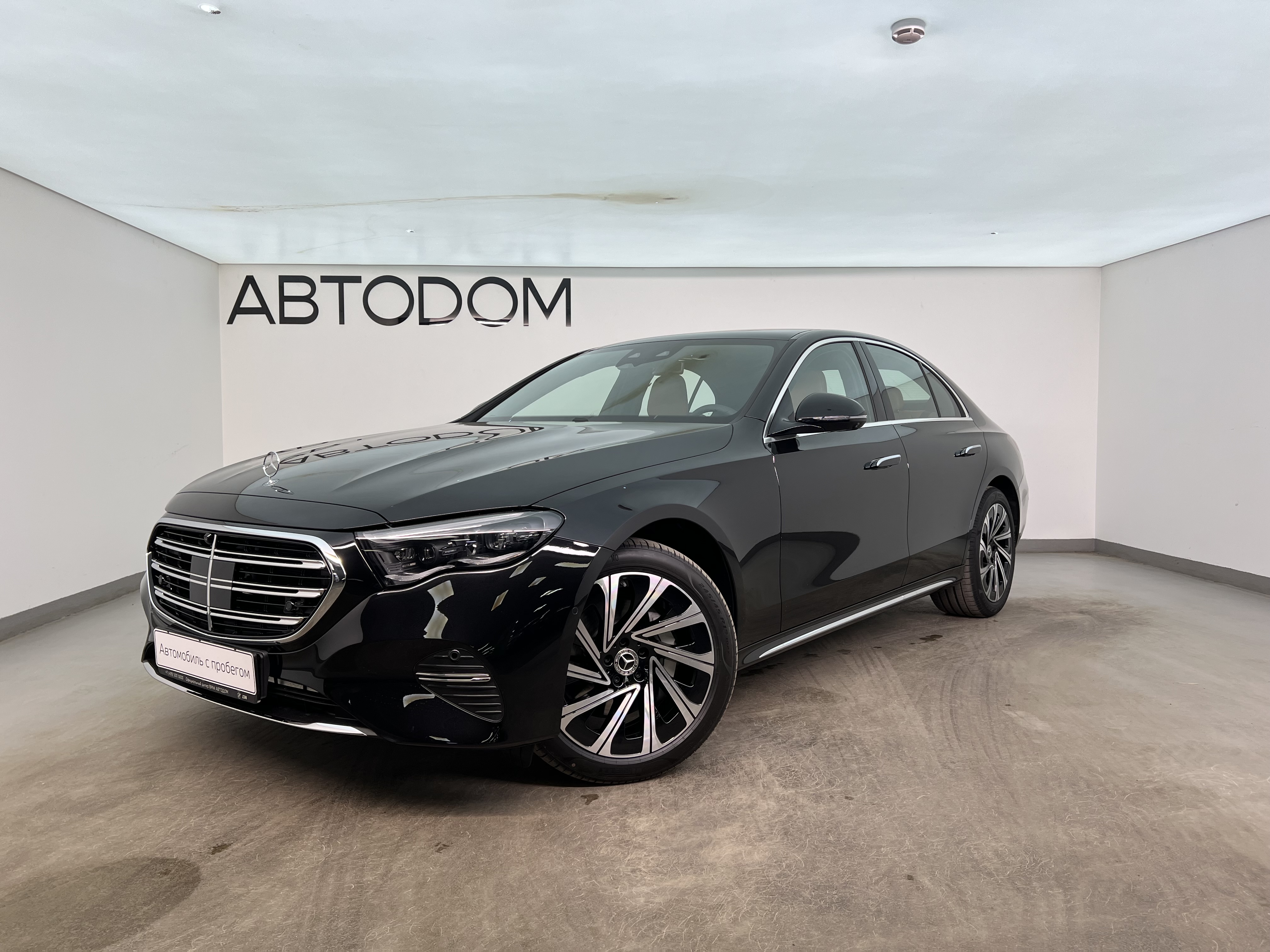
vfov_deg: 53.1
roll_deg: +0.2
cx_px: 635
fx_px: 954
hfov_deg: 67.3
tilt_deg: -3.3
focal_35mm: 26
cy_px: 476
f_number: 1.5
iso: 40
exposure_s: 1/126
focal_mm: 5.7
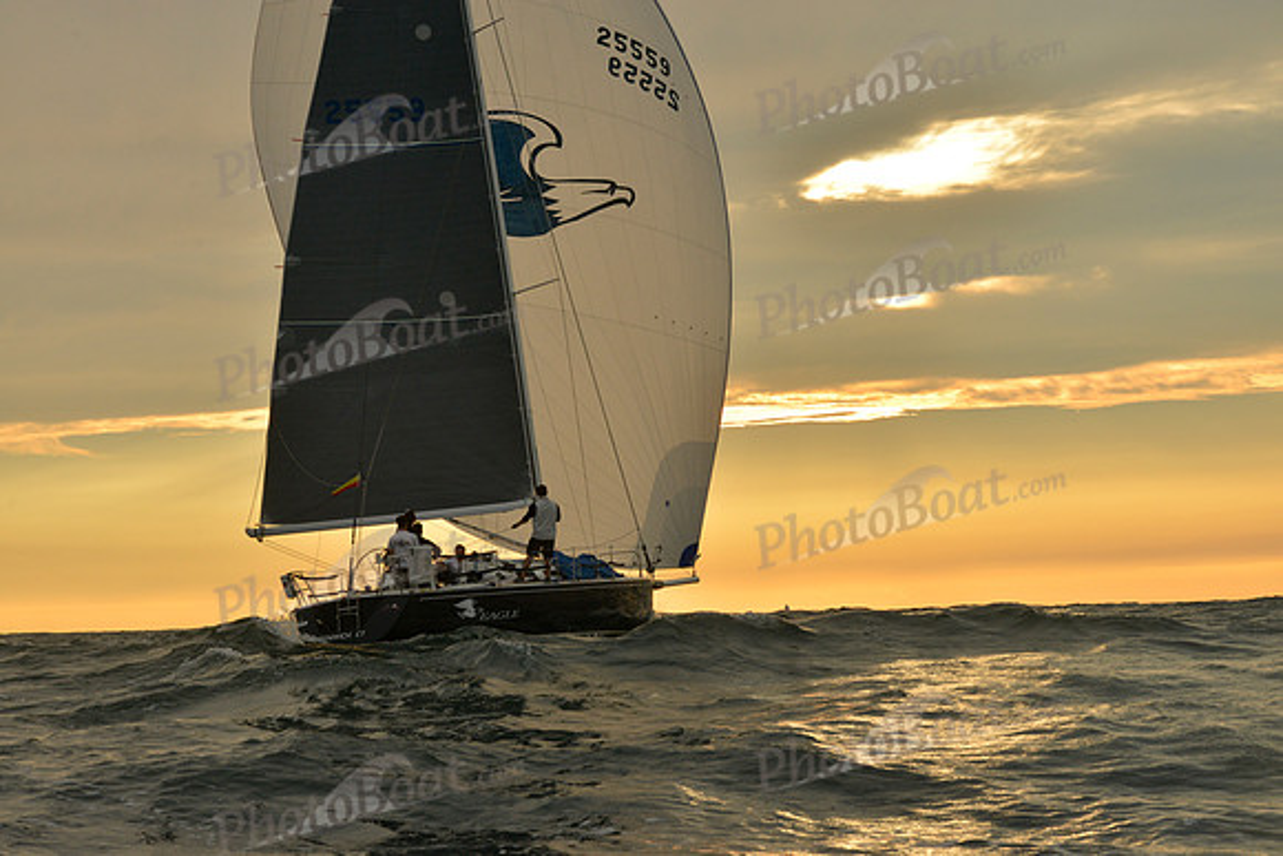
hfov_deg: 28.8
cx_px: 642
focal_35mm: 70
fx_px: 2495
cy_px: 428
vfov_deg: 19.5
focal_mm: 70
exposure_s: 1/500
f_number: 13
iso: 800
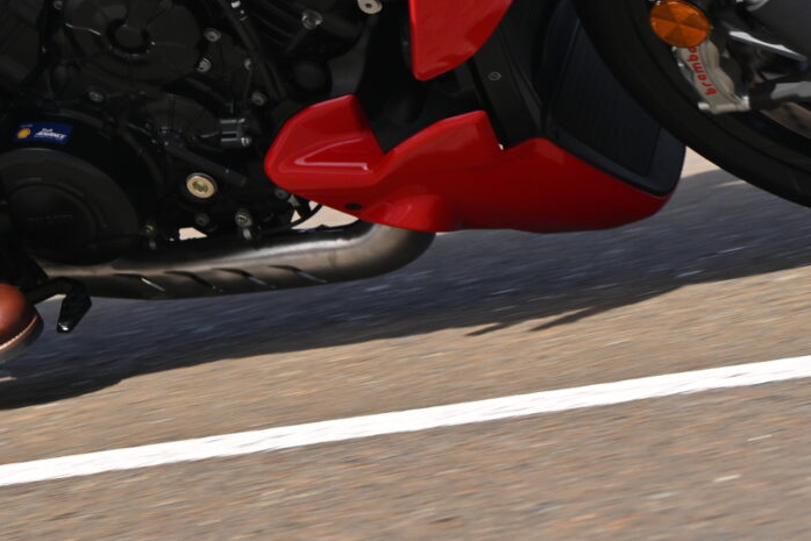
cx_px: 353
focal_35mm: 257
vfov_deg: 5.3
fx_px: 5790
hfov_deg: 8.0
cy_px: -387
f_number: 5.6
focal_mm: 70
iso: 80
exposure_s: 1/640
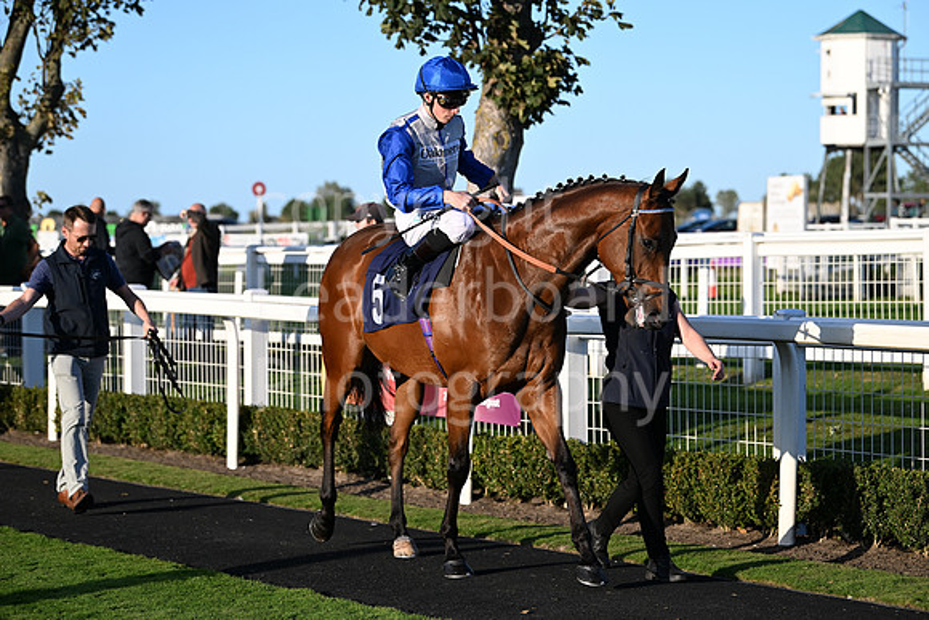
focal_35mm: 102
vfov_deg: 13.4
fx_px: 2633
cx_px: 464
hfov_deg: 20.0
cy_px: 310
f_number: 4
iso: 400
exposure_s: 1/2500
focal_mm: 102
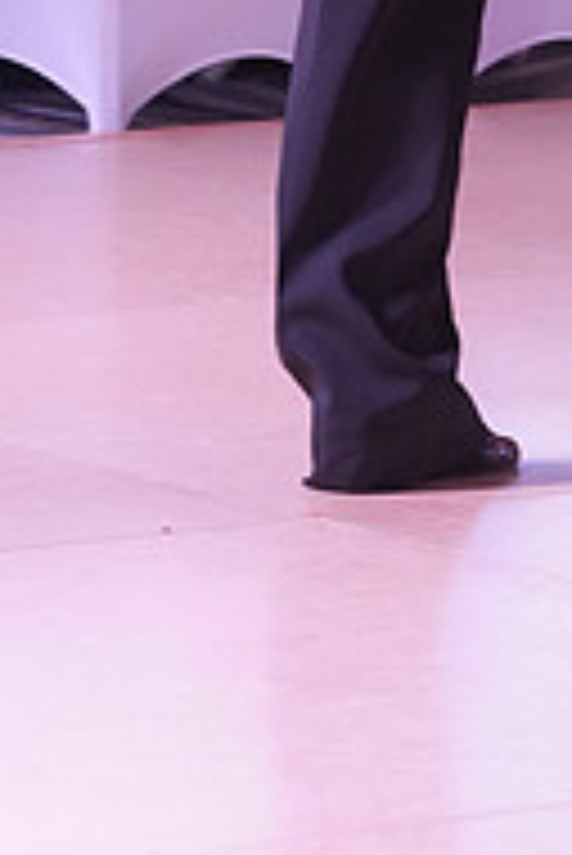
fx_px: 9206
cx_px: 867
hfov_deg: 3.5
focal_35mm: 387
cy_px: -436
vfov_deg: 5.3
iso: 3200
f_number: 5
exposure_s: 1/250
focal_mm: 127
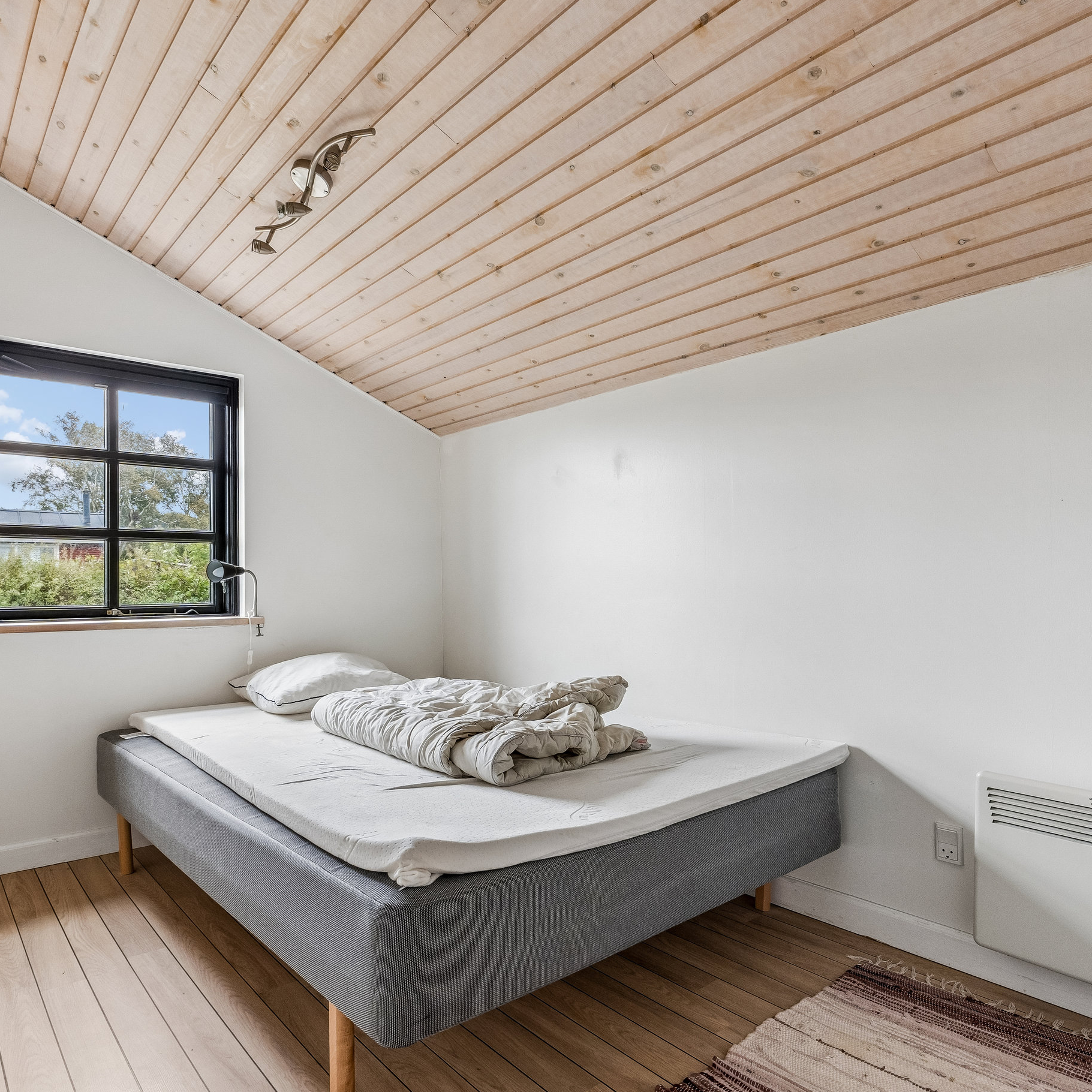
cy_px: 594
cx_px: 530
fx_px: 787
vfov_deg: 69.4
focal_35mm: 22
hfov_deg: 69.5
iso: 640
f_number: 8
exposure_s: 1/6
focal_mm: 10.5
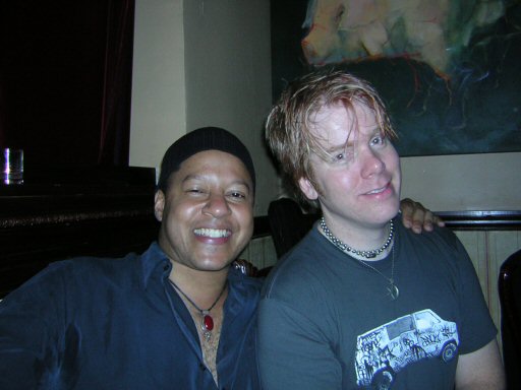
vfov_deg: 39.7
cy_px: 195
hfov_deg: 51.4
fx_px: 542
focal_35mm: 36
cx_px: 260
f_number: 5.2
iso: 75
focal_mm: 4.7
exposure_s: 1/60.1
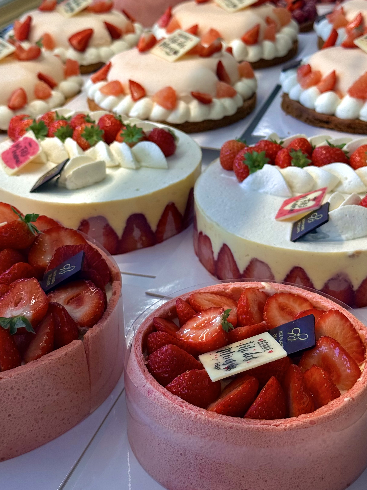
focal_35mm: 60
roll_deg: +0.1
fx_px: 848
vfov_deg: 32.1
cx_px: 200
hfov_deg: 24.4
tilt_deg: -26.4
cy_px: 206
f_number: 1.78
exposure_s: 1/895
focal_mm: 6.76
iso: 80
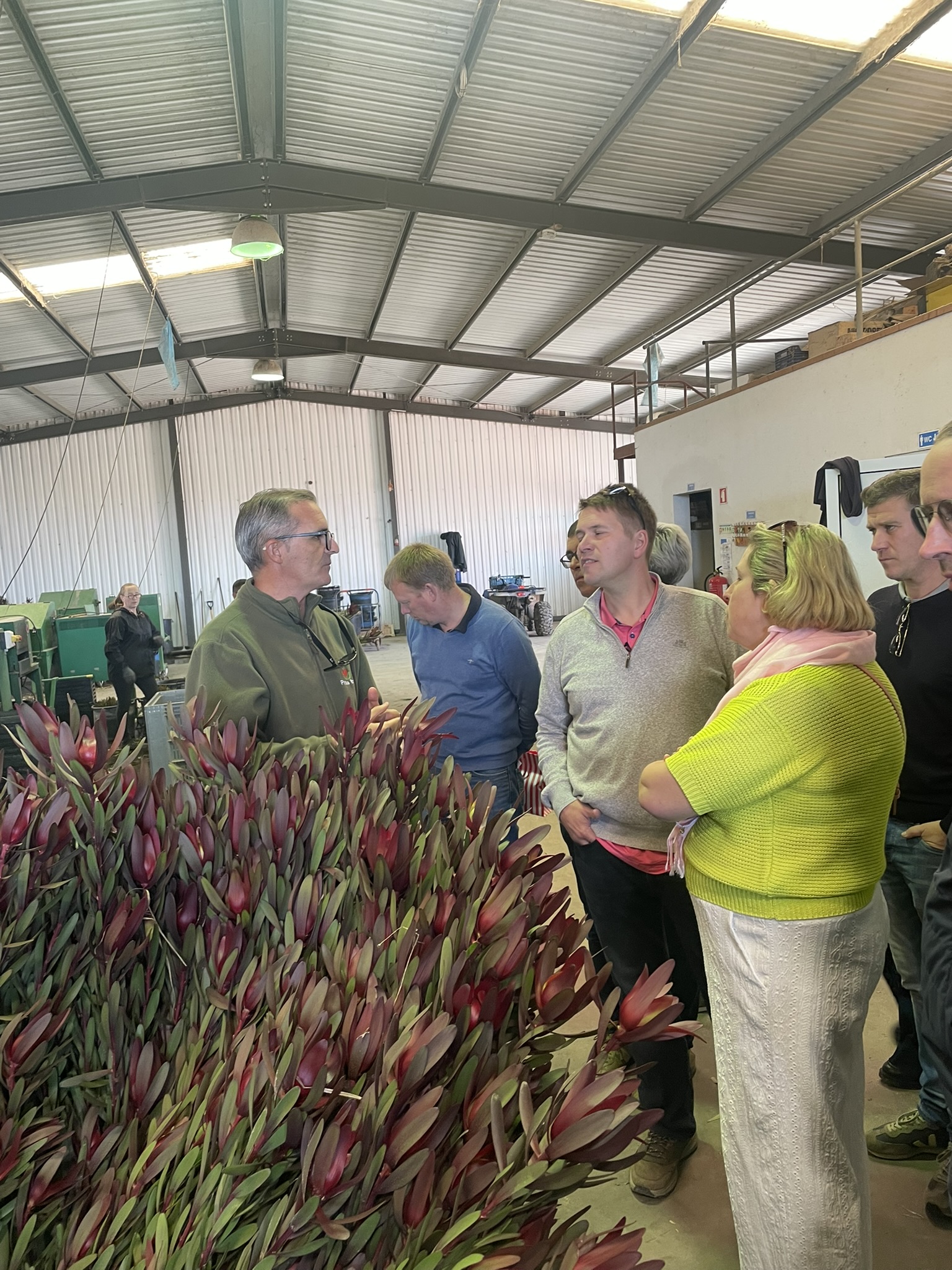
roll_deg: +3.1
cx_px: 476
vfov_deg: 67.3
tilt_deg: -4.7
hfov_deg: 53.1
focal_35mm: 26
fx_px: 953
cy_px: 635
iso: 64
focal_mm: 4.2
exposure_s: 1/50
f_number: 1.6
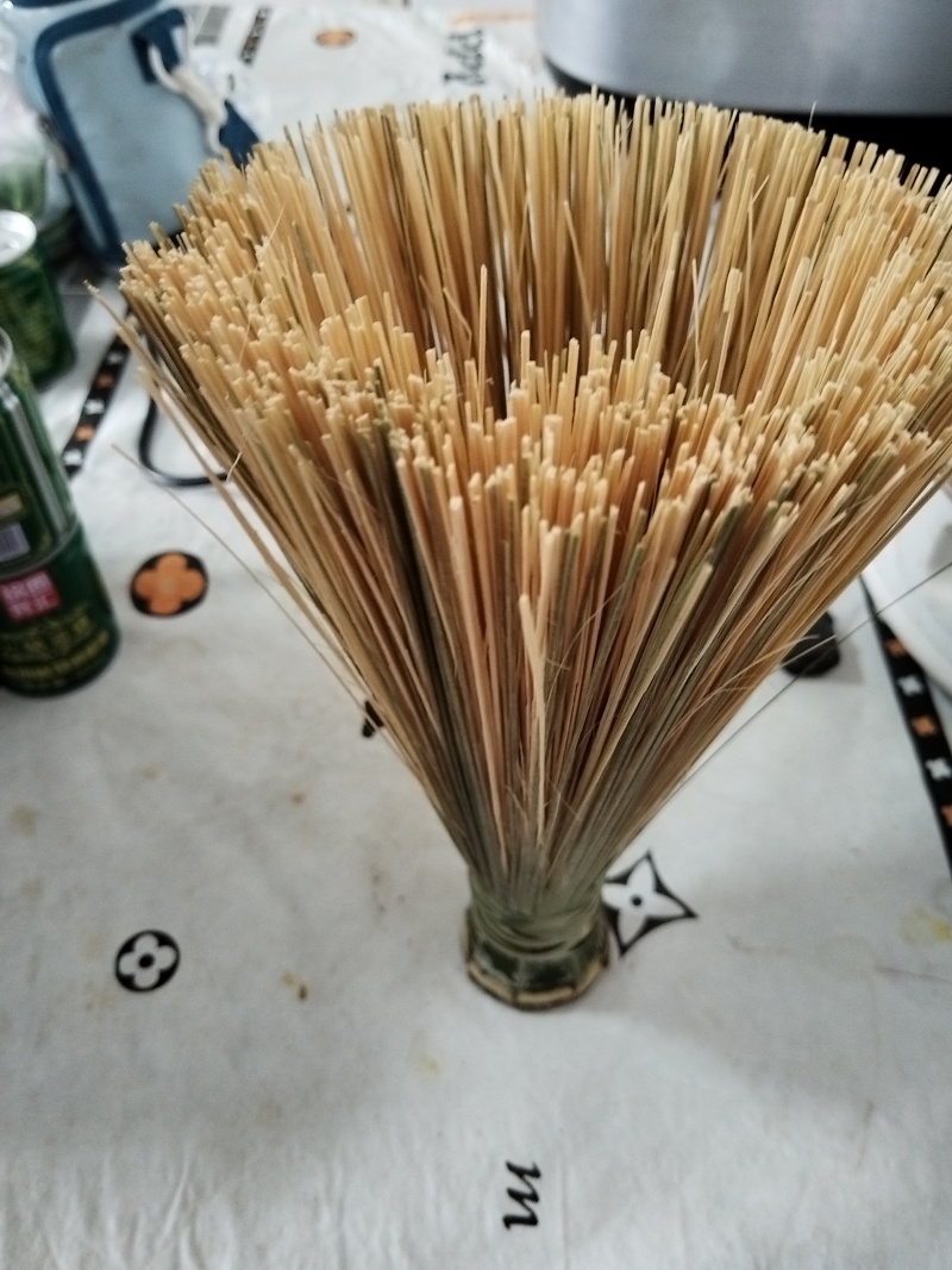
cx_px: 476
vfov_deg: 67.3
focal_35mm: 26
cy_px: 635
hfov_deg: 53.1
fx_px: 954
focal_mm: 4.95
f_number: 1.9
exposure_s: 1/16.7
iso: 1573
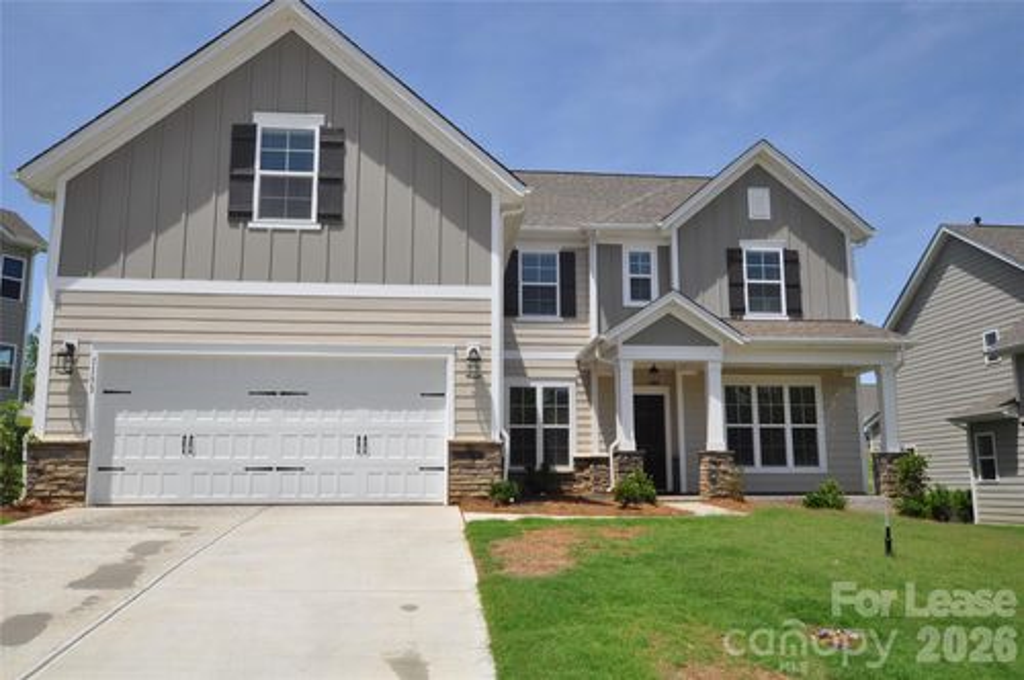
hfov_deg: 64.6
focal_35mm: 28
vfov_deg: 45.6
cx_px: 512
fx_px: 810
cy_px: 340
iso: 400
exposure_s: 1/500
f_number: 11
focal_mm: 19
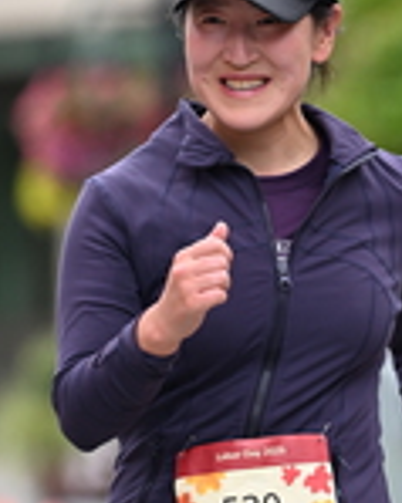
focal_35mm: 623
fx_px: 9275
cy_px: 233
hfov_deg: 2.5
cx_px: 285
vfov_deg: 3.1
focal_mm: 180
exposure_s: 1/1600
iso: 640
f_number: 2.8
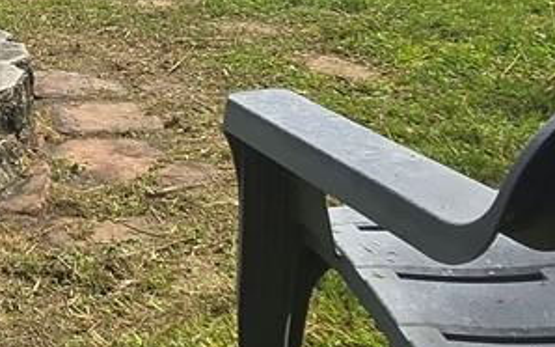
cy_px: -119
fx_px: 1119
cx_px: -186
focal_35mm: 74
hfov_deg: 24.1
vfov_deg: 16.5
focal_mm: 2.2
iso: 50
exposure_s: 1/2088
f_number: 2.2
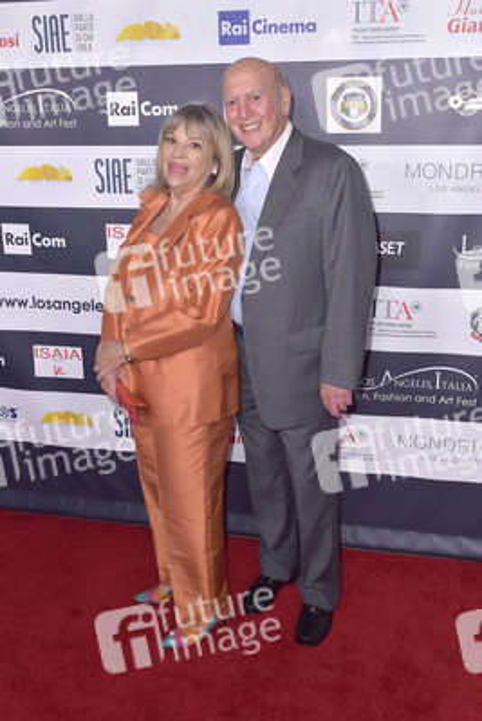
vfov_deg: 58.7
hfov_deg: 41.1
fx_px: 642
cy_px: 360
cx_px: 241
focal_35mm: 32
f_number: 6.3
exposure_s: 1/320
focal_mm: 32
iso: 500
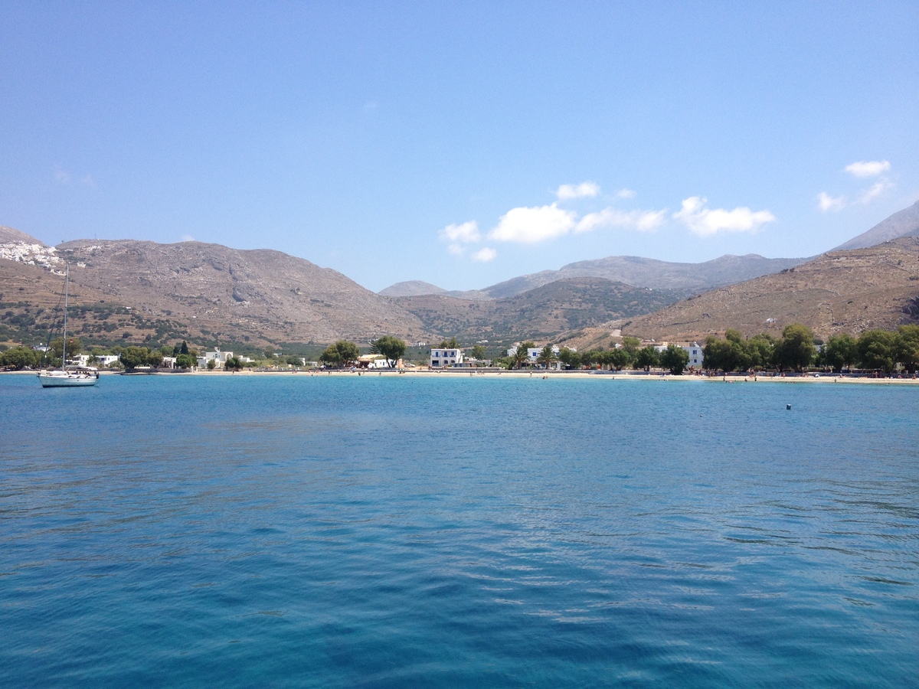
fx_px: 929
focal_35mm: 35
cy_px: 344
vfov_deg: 40.7
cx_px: 460
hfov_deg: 52.6
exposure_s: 1/1672
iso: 50
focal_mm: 4.28
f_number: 2.4
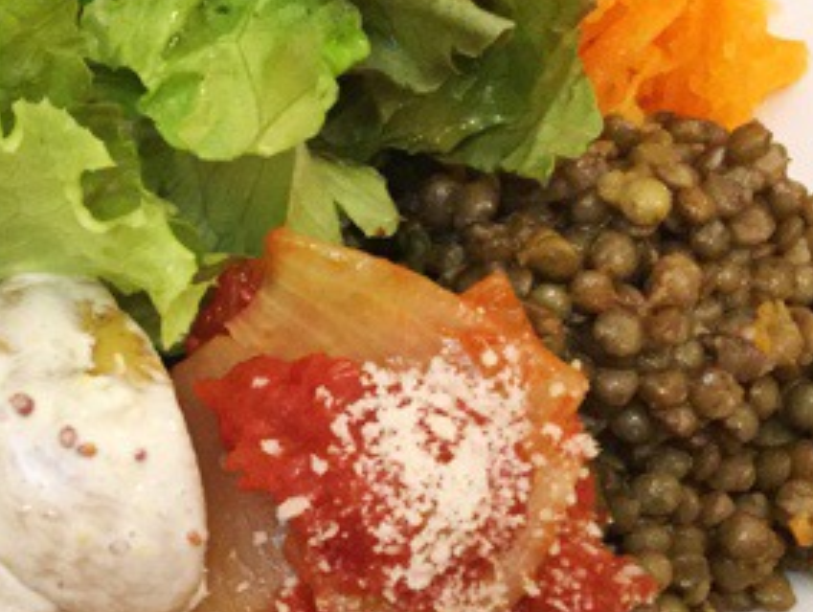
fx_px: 1646
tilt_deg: -58.5
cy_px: 345
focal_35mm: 70
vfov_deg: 21.0
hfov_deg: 27.0
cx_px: 124
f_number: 2.4
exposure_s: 1/24
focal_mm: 3.3
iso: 200
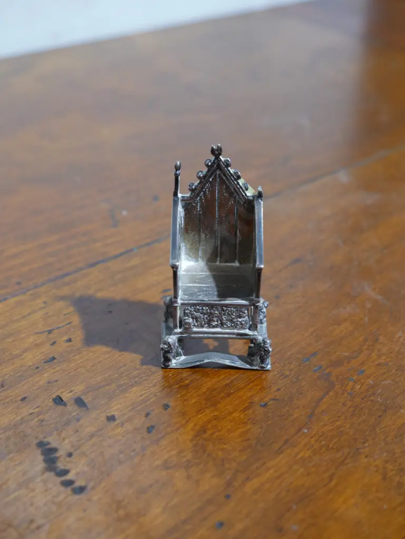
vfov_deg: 38.2
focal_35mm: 50
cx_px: 202
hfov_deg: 29.1
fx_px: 779
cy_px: 270
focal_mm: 25
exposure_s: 1/60
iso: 1250
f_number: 5.3
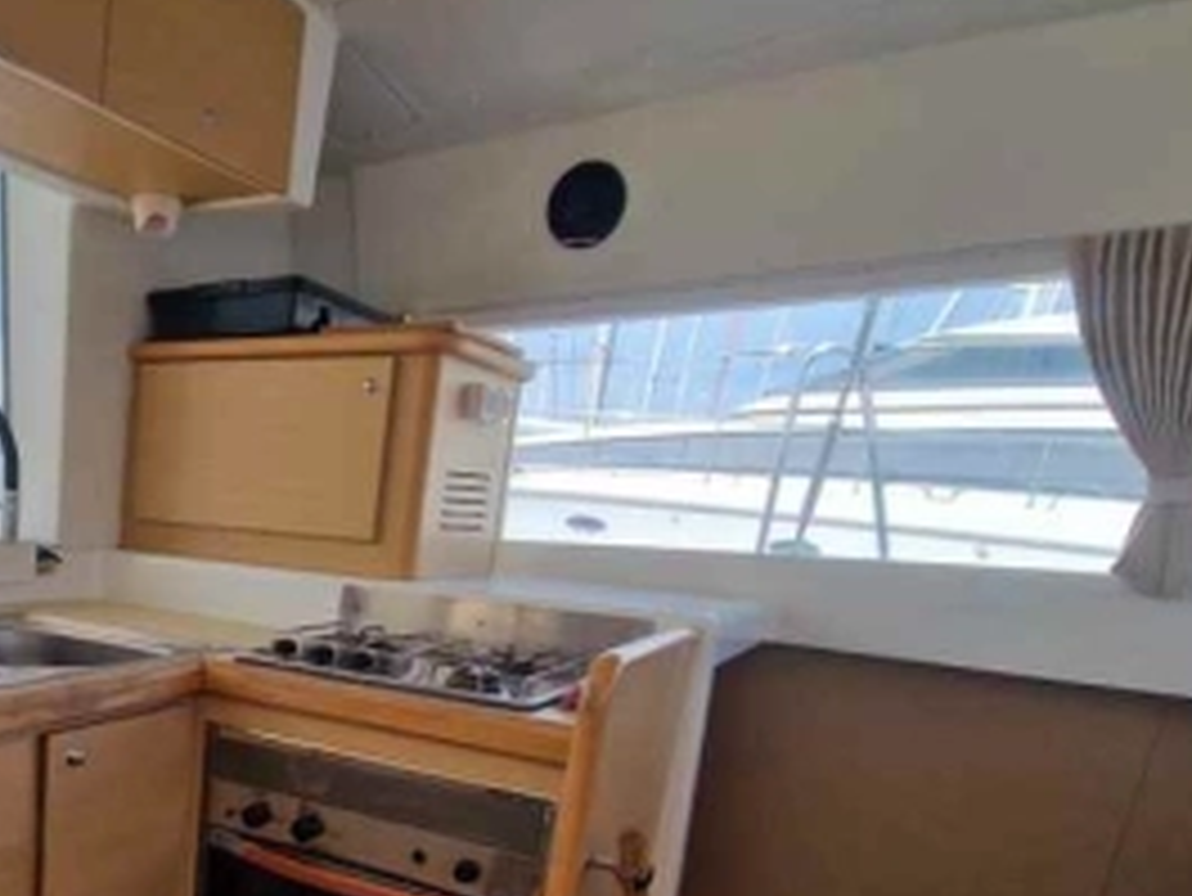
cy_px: 790
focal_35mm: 27
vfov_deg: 46.8
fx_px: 930
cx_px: 157
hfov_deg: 57.6
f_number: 2.2
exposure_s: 1/710
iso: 50
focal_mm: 2.2
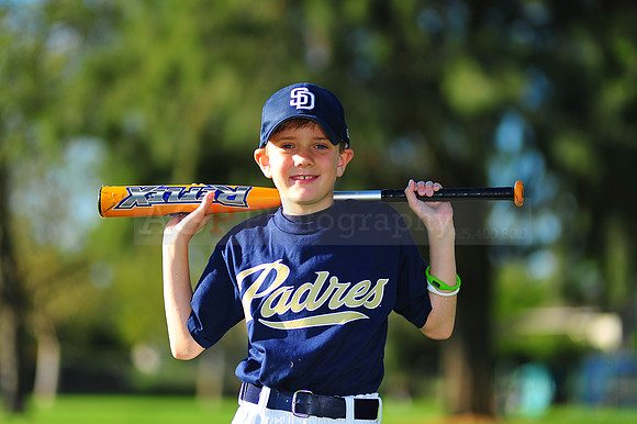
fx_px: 3183
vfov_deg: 7.6
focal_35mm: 180
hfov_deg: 11.4
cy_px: 212
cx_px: 318
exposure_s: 1/1000
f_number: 3.5
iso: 200
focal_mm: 180
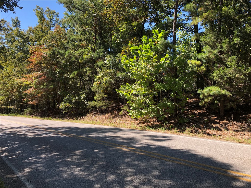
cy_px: 94
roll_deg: -3.2
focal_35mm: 28
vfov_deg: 49.7
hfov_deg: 63.4
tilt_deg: +0.1
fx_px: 203
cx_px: 126
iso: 20
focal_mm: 3.99
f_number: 1.8
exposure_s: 1/415
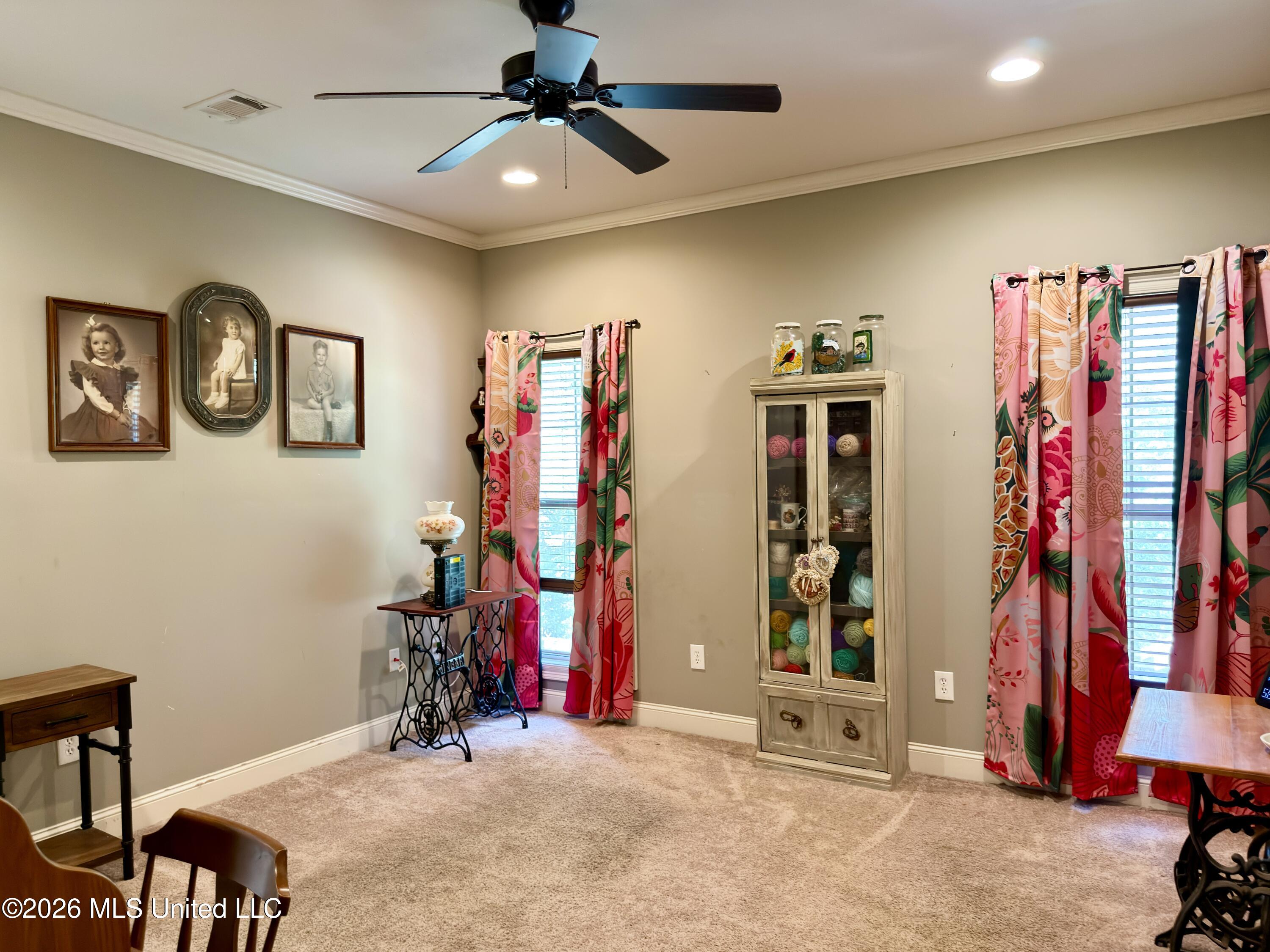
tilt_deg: -0.9
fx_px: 881
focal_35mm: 24
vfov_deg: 56.8
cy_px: 476
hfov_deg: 71.6
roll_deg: +0.7
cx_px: 635
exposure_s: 1/40
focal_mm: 6.76
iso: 320
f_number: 1.78
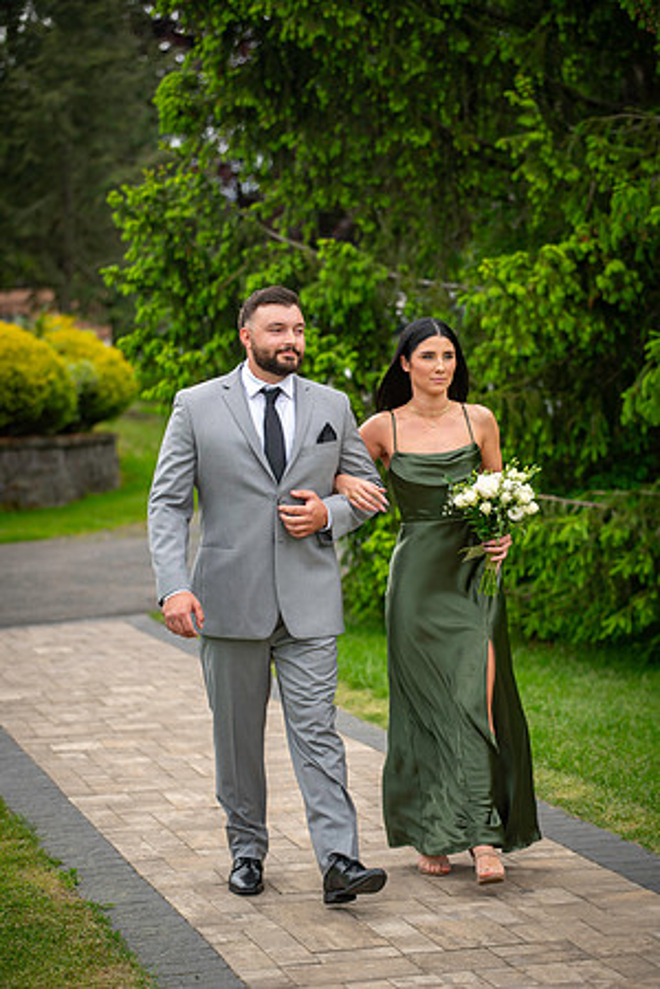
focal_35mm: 92
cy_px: 494
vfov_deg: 22.1
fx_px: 2530
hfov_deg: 14.9
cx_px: 330
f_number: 2.8
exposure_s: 1/320
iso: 100
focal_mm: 92
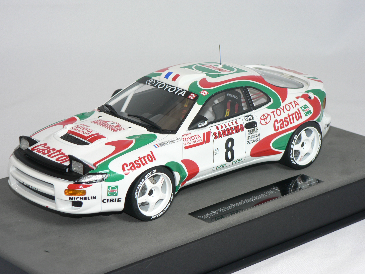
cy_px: 137
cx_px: 182
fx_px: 1076
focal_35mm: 102
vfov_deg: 14.5
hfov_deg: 19.3
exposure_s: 1/60
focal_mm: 16.9
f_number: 3.2
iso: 80
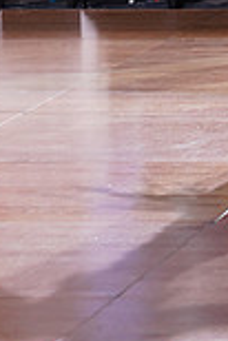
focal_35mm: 396
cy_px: -241
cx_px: 129
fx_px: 3753
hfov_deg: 3.5
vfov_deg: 5.1
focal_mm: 105
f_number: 4.5
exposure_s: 1/160
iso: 1600
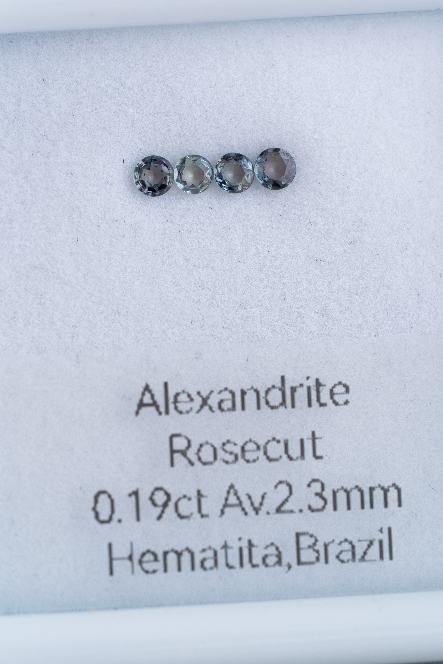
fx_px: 1661
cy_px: 332
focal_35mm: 90
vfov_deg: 22.6
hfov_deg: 15.2
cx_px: 222
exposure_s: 1/20
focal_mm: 90
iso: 100
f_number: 6.3
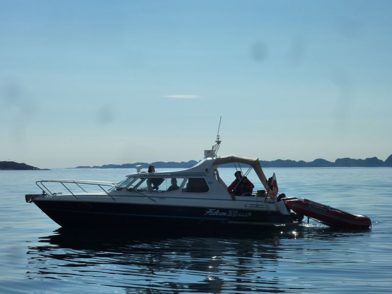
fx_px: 1019
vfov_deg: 16.4
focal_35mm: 90
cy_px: 147
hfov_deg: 21.8
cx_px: 196
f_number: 6.3
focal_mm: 14.7
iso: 125
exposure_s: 1/1600
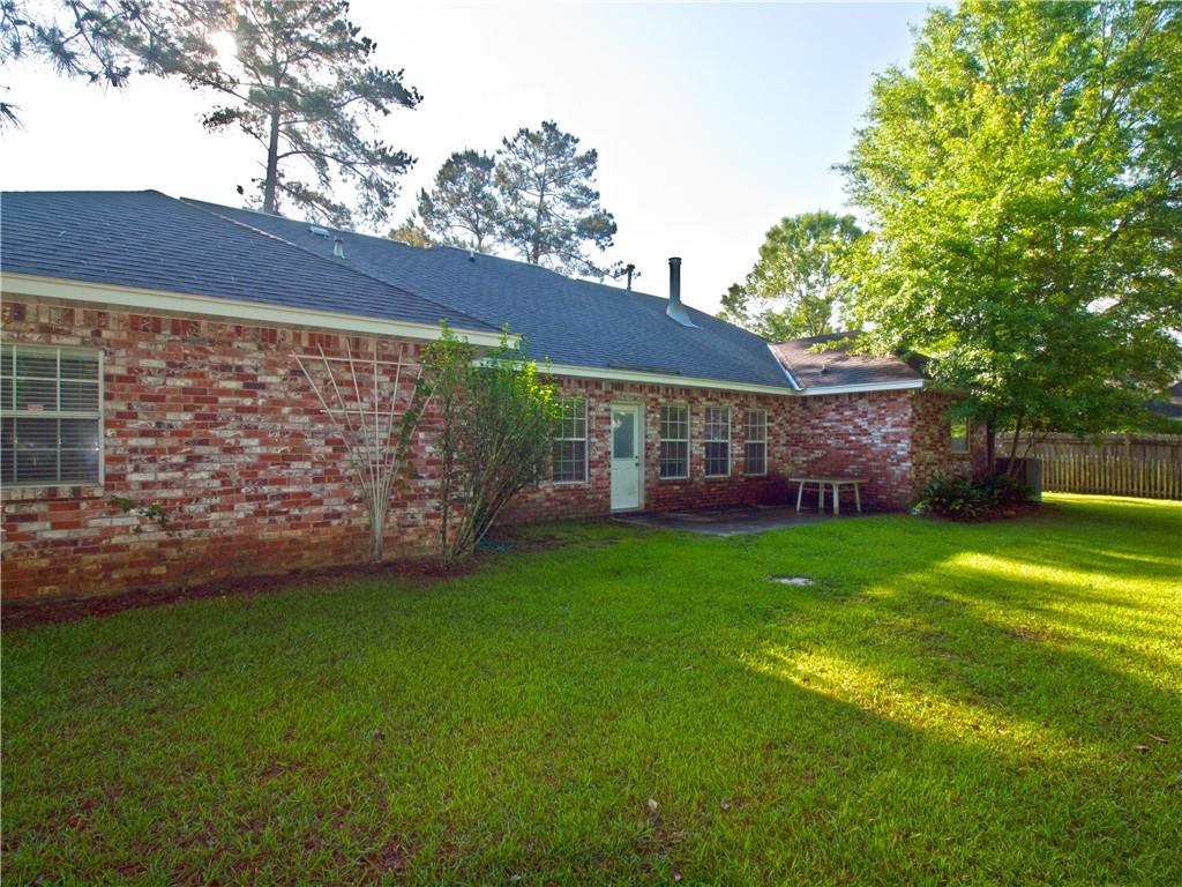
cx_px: 591
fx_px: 615
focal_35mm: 18
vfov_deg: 71.6
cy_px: 444
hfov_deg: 87.8
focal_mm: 9
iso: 200
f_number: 6.3
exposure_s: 1/160
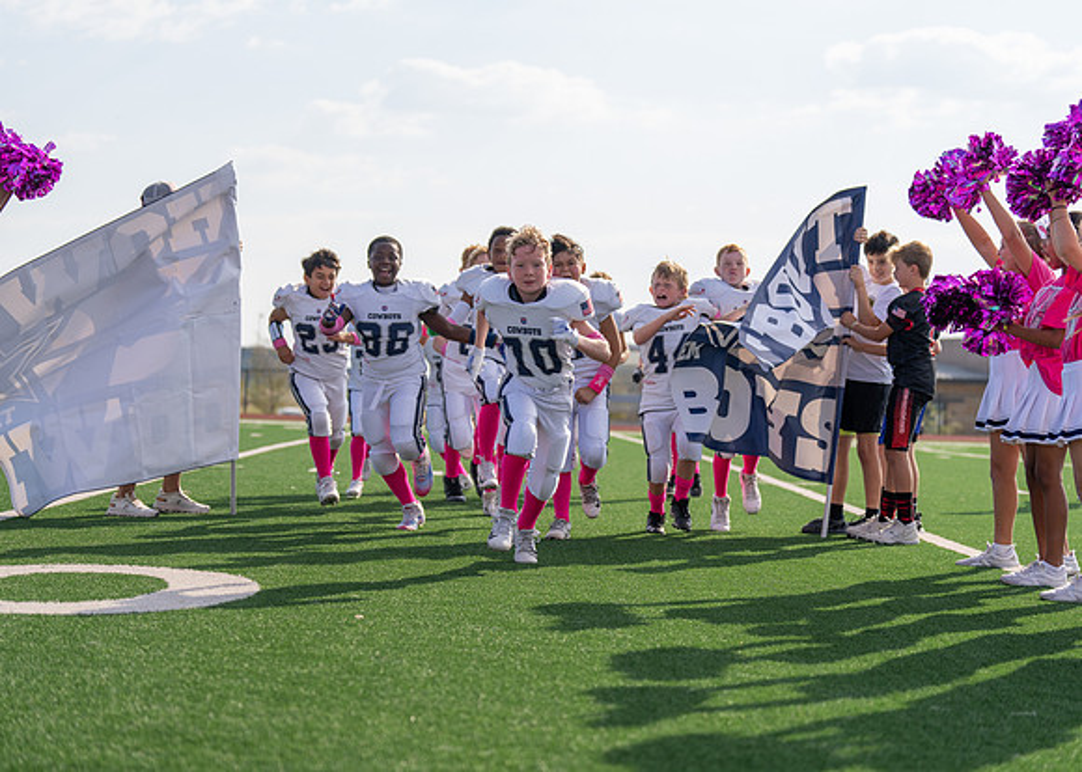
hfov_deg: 27.0
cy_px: 386
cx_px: 541
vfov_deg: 19.4
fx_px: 2253
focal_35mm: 73
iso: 100
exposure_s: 1/1250
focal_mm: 70
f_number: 2.8
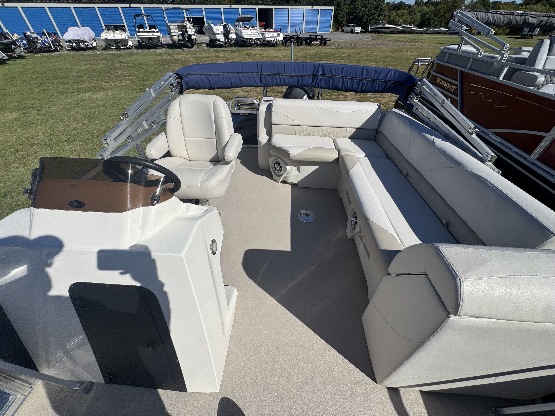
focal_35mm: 14
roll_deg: +2.0
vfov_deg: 85.7
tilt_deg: -41.9
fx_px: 224
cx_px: 278
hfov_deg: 102.1
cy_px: 208
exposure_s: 1/3717
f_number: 2.2
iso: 32
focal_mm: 2.22
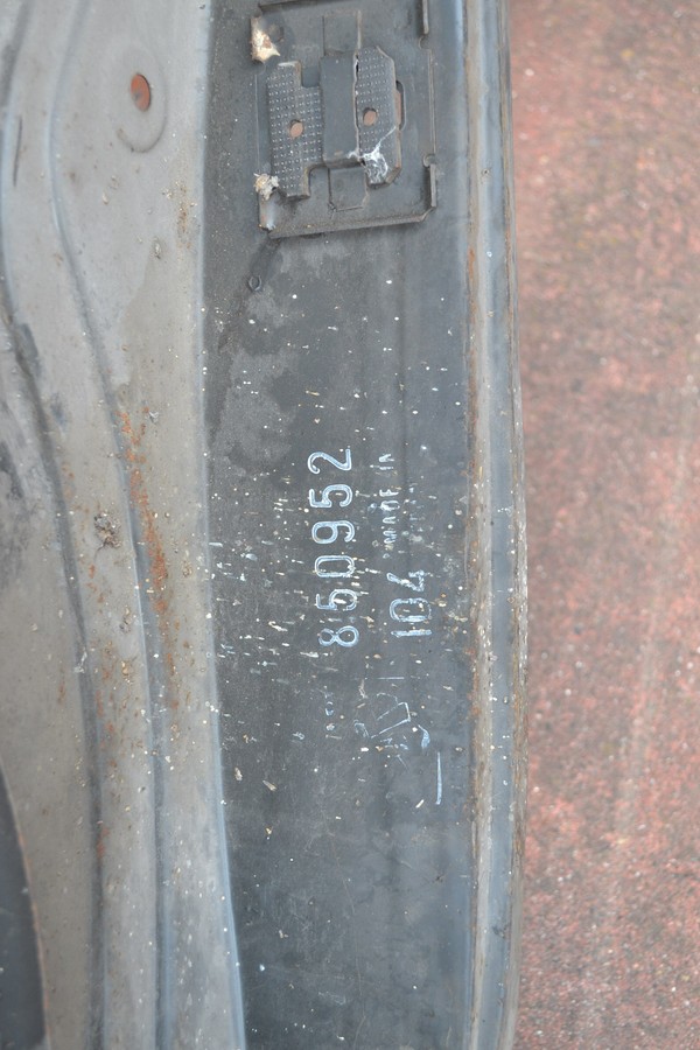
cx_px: 350
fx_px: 1487
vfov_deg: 38.9
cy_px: 525
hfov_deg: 26.5
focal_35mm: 51
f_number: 5
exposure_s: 1/100
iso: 400
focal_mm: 34
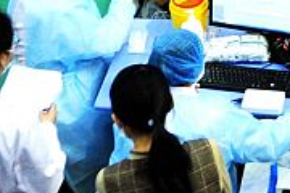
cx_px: 380
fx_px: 1289
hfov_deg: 12.4
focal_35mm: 160
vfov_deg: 7.5
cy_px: -404
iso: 3200
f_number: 3.2
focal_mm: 24
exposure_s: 1/800
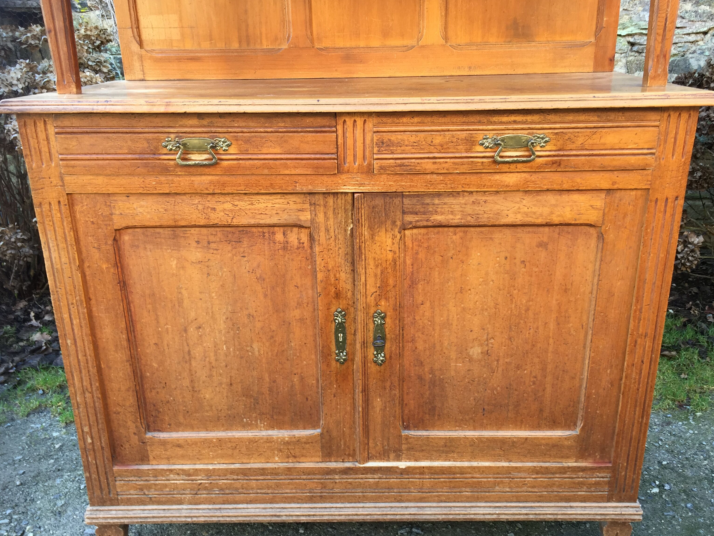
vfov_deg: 45.4
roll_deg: -0.2
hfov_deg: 58.3
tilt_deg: -19.4
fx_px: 639
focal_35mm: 31
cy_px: 273
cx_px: 366
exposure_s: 1/50
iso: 40
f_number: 2.2
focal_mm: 4.15
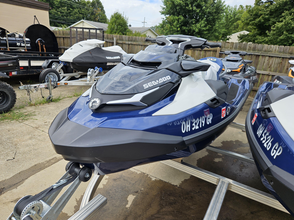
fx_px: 195
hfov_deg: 73.9
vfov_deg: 58.9
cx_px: 147
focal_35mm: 23
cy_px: 110
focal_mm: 5.4
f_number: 1.8
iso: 25
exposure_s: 1/790
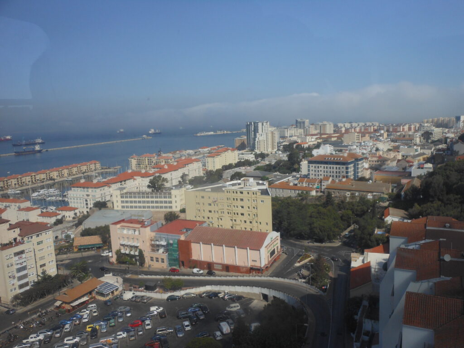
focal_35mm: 28
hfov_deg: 63.4
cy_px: 174
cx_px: 232
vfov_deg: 49.7
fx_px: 375
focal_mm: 5
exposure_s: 1/640
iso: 80
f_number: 3.7
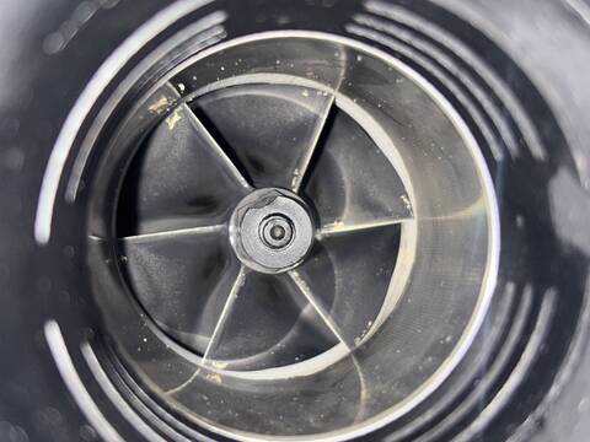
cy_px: 221
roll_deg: +29.5
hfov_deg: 36.8
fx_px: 886
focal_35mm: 52
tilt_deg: -5.4
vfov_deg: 28.0
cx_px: 295
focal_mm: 5.96
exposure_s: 1/44
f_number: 1.6
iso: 25
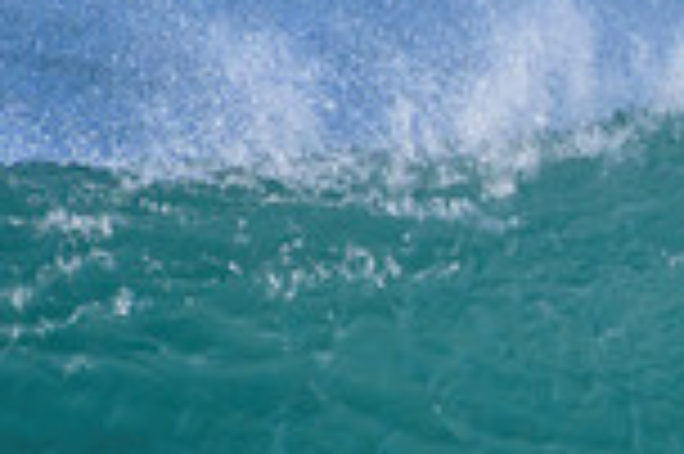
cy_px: 623
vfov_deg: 0.4
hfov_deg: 0.5
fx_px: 72520
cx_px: 1188
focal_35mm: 3821
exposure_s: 1/2000
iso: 1400
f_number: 11
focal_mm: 1000
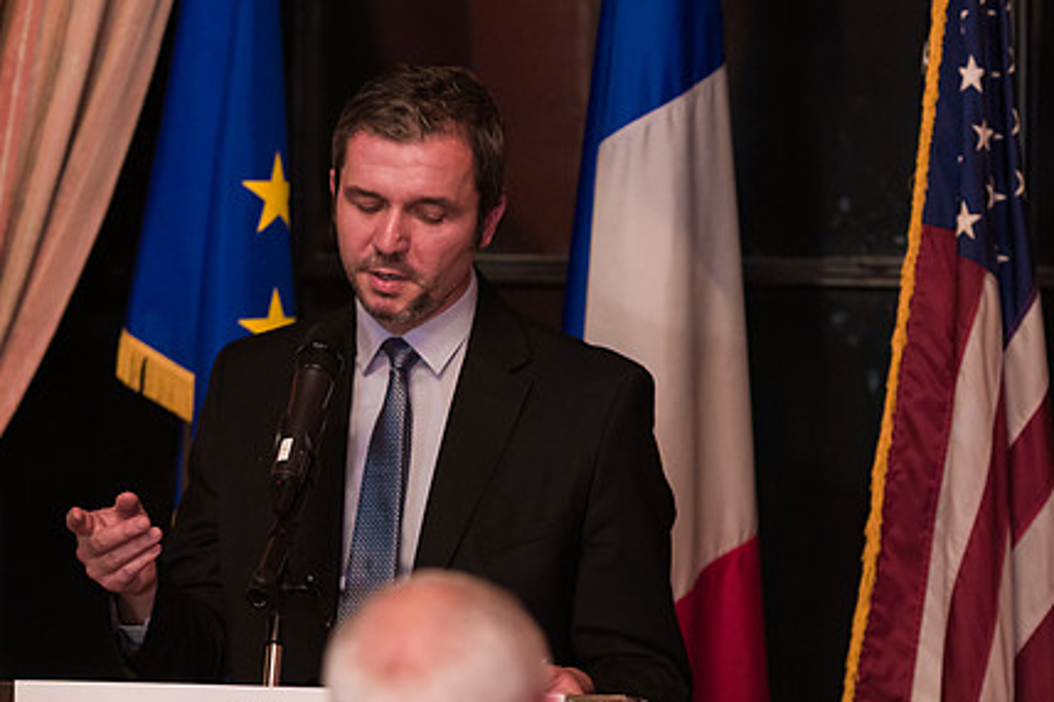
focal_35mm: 217
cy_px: 345
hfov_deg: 9.5
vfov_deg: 6.3
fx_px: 6350
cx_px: 557
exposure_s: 1/200
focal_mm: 150
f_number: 3.2
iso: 3200
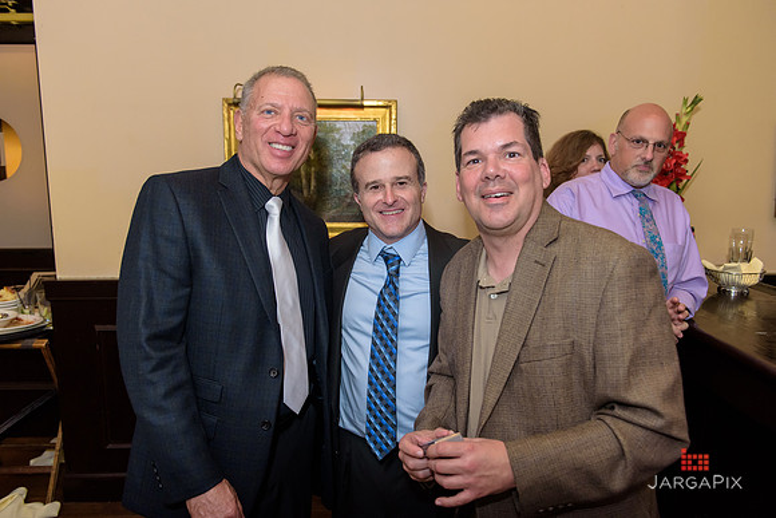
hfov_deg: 65.5
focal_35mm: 28
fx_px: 604
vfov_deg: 46.4
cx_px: 388
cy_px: 259
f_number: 3.2
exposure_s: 1/125
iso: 1600
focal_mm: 28
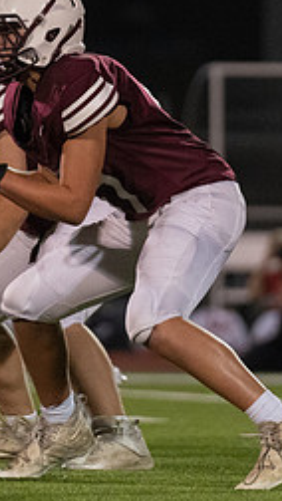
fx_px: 9319
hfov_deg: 1.7
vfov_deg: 3.1
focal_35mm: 702
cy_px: 203
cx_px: 110
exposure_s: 1/1000
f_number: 2.8
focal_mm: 200
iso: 5000
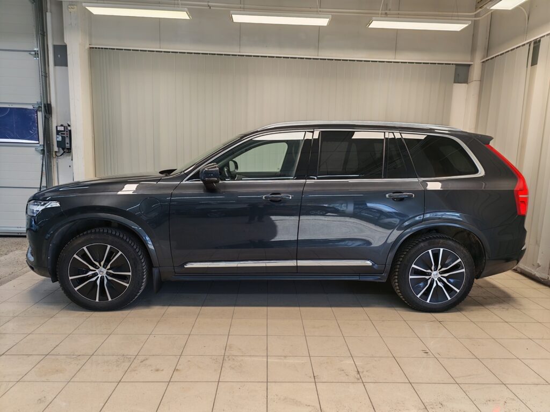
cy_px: 206
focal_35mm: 23
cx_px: 275
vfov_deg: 58.9
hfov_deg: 73.9
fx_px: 365
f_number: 1.6
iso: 80
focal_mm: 5.4
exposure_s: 1/100
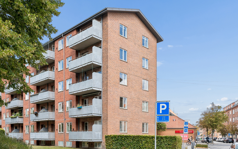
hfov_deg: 59.7
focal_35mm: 32
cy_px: 75
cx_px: 119
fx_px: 208
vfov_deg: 39.4
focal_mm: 31
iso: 320
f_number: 10
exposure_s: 1/400
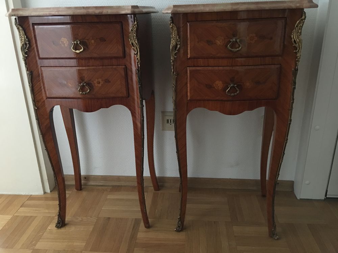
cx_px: 169
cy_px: 126
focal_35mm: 29
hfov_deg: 61.7
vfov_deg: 48.2
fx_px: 283
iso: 125
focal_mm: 4.15
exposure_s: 1/4
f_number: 2.2
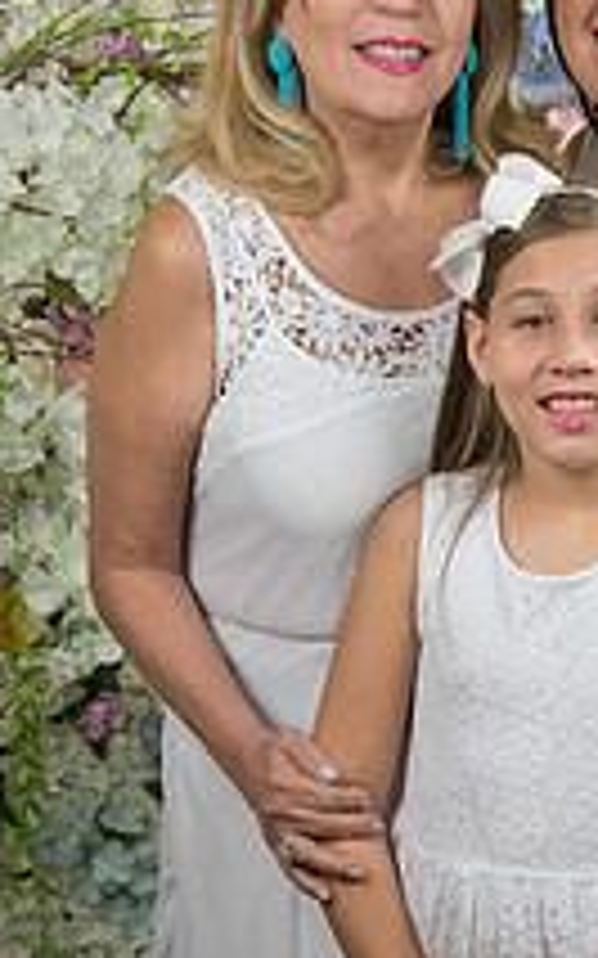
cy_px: 436
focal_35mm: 125
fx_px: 3262
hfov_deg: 10.4
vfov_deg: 16.7
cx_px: 594
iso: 1250
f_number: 5
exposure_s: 1/125
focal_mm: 58
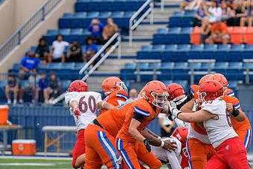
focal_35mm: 362
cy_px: 143
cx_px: 217
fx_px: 2547
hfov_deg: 5.7
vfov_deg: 3.8
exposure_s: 1/1000
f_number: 3.5
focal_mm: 210
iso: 220
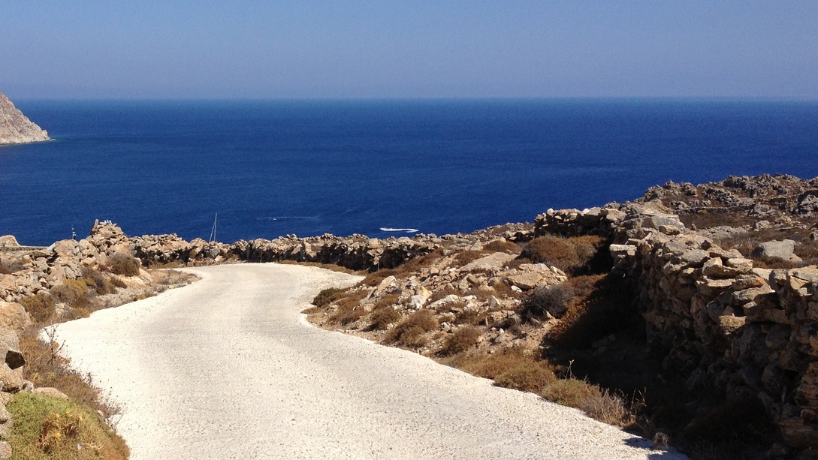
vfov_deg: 21.5
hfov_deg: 36.8
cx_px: 264
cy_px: 254
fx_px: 1215
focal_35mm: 56
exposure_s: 1/2907
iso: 50
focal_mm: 4.28
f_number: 2.4
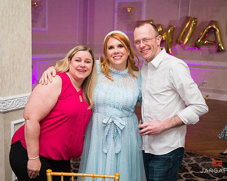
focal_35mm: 44
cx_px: 106
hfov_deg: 42.0
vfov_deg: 34.2
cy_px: 90
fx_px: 296
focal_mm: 38
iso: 1250
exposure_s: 1/200
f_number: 3.2
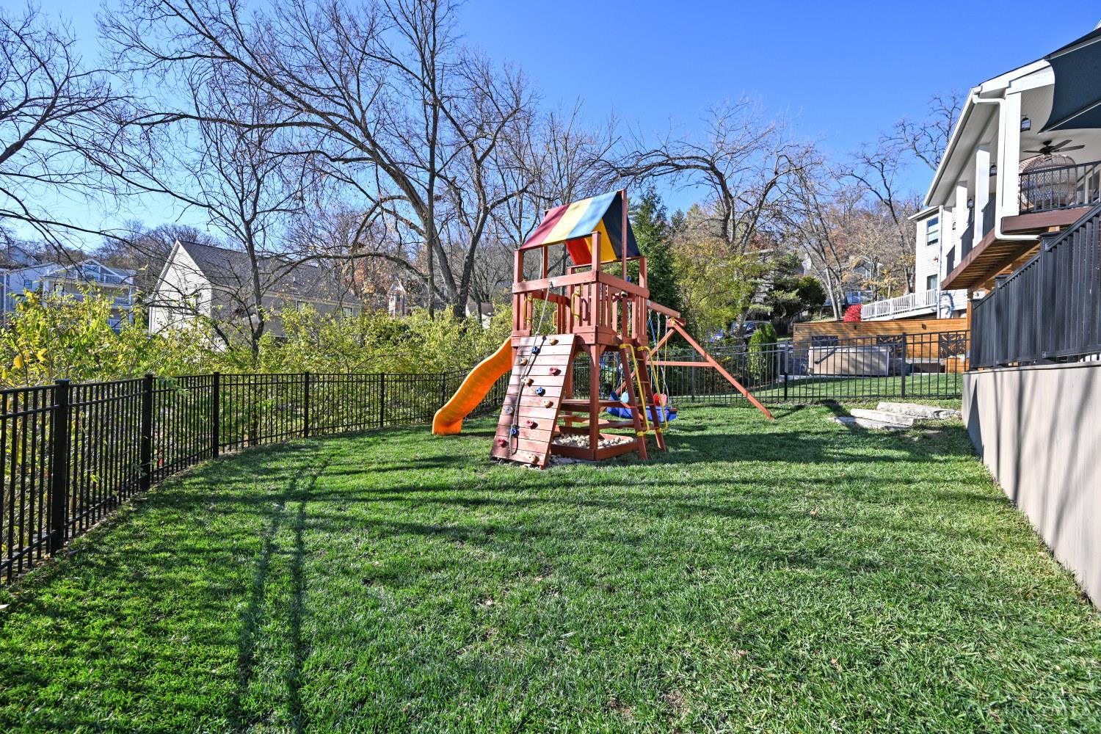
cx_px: 550
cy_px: 367
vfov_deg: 79.2
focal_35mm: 14
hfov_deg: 102.3
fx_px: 443
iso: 110
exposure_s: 1/250
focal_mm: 14.5
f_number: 5.6
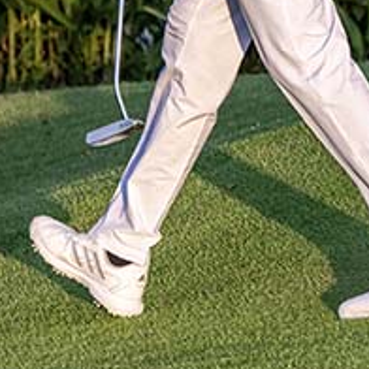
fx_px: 4318
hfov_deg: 4.8
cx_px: 683
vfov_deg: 4.9
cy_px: -175
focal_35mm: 358
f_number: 4.5
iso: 560
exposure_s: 1/2000
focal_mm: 86
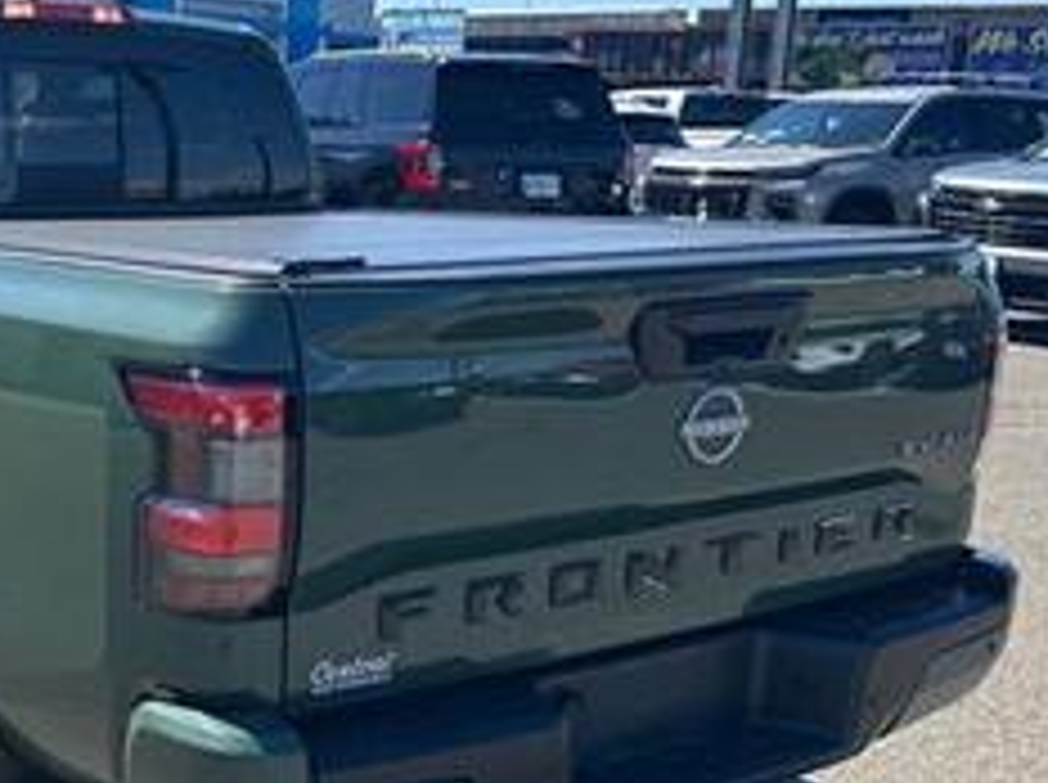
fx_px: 1572
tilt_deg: -13.7
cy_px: 490
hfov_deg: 35.7
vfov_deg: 27.9
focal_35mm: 52
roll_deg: -1.8
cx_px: 220
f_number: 1.78
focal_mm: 6.86
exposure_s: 1/1495
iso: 80
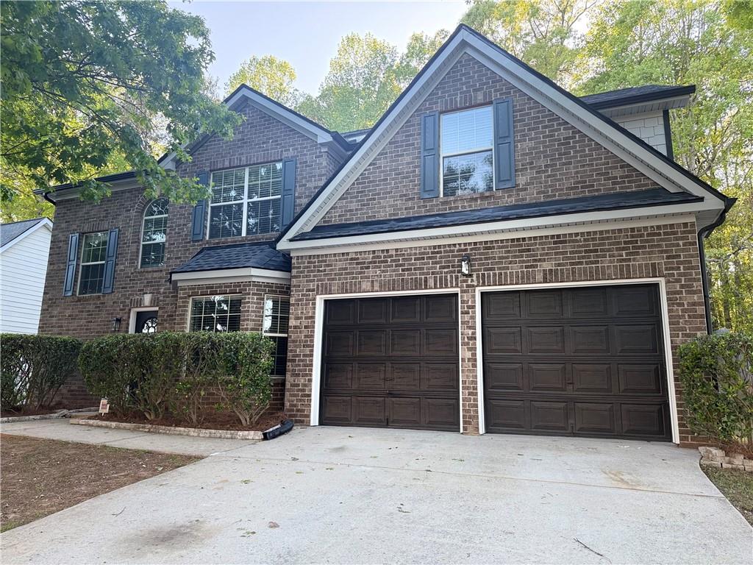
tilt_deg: +11.9
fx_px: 522
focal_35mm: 24
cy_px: 282
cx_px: 376
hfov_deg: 71.6
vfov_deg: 56.8
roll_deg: -1.0
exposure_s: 1/280
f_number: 1.78
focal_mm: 6.76
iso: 100
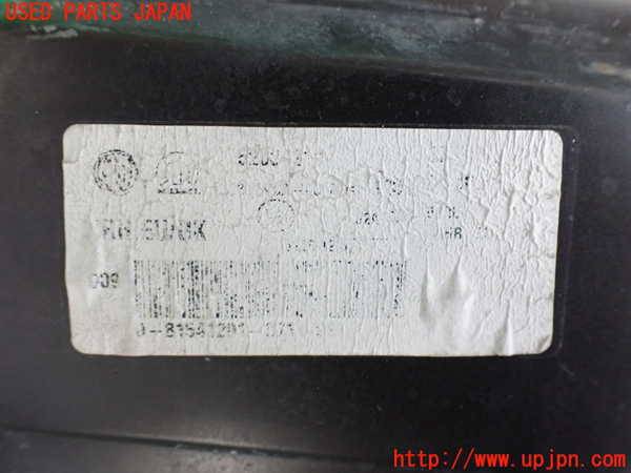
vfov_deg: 46.8
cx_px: 316
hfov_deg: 60.0
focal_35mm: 30
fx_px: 547
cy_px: 236
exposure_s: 1/80
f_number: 2.3
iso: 800
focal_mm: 5.4
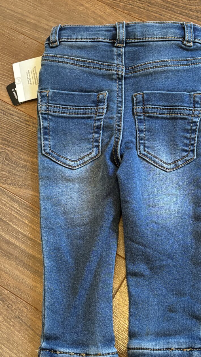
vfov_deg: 44.4
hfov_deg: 25.9
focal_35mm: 46
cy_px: 206
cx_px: 118
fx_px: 436
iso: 500
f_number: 1.6
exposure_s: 1/40
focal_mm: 5.96
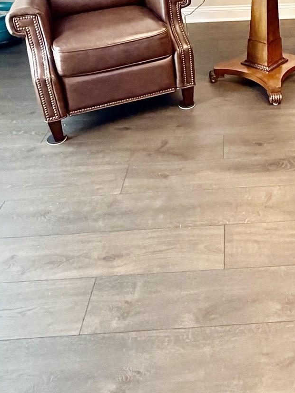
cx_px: 255
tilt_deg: -23.6
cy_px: 32
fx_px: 443
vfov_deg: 43.3
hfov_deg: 35.1
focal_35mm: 39
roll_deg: +0.5
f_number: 2.2
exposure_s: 1/60
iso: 320
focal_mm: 2.22
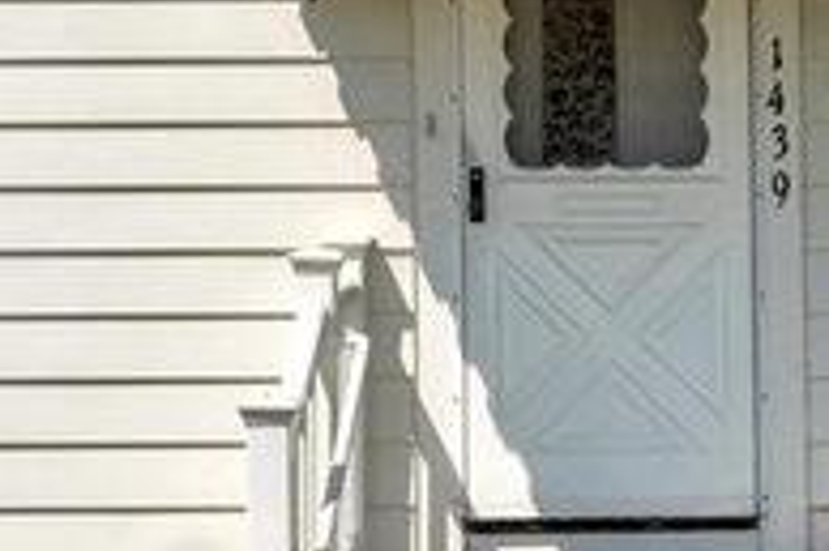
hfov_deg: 27.0
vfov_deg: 17.8
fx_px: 1703
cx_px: 611
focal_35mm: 74
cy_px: -30
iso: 100
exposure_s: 1/500
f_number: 8
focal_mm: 14
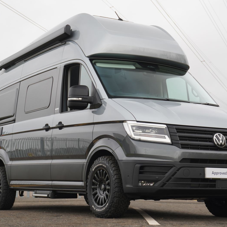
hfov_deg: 22.9
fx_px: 561
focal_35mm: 76
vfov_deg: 22.9
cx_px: 118
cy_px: 114
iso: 100
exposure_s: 1/90
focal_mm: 39
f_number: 5.6
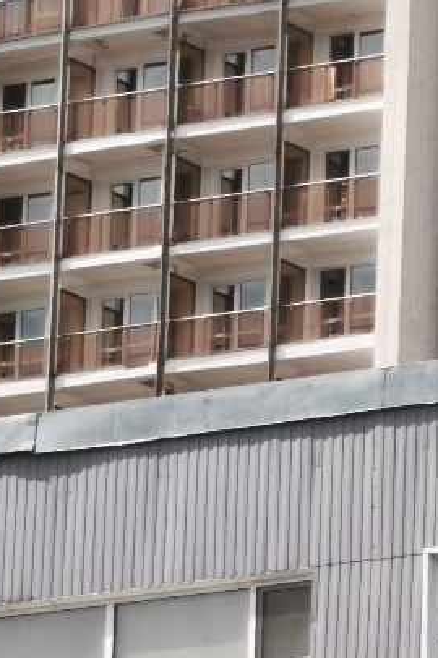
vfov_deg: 5.0
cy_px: 112
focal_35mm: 409
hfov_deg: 3.3
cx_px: 1117
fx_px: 7476
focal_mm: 7.1
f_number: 1.9
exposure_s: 1/743
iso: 50
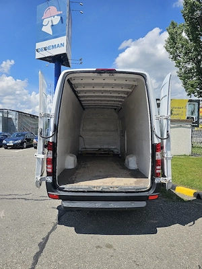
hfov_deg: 58.9
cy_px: 134
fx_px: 179
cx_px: 101
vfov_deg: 73.9
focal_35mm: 23
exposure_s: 1/909
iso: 10
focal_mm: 6.3
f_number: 1.7
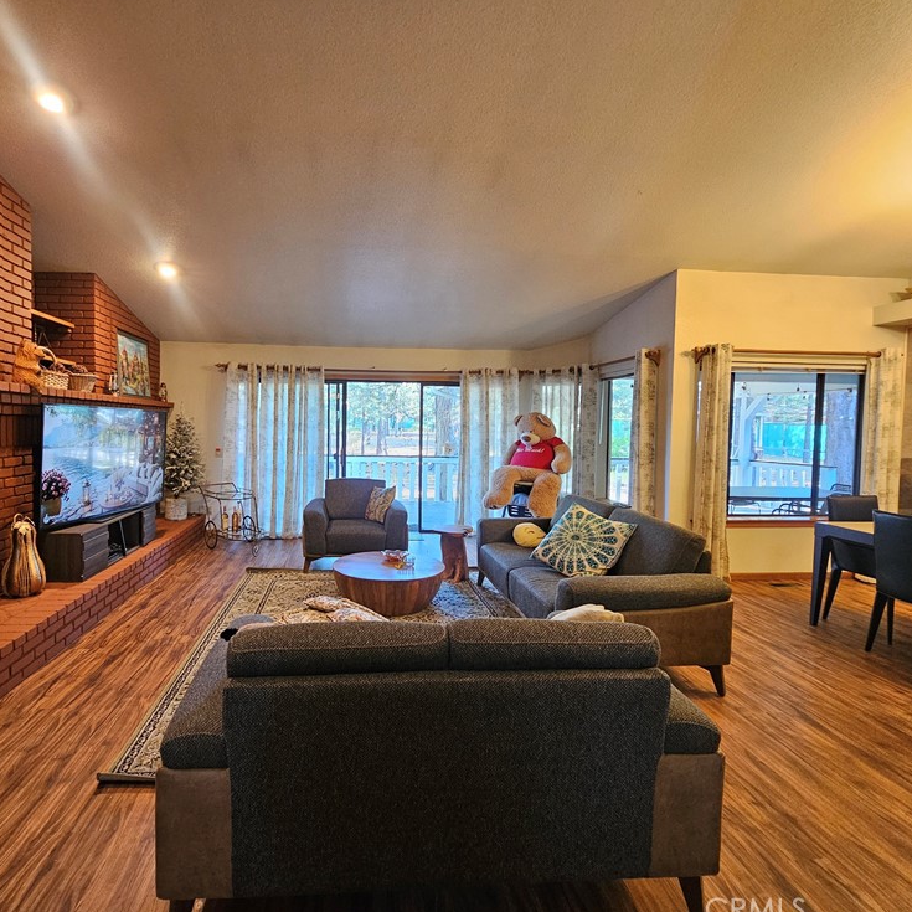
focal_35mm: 16
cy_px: 450
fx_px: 477
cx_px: 375
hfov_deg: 86.6
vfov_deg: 87.4
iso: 320
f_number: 2.2
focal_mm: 2.2
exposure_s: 1/30
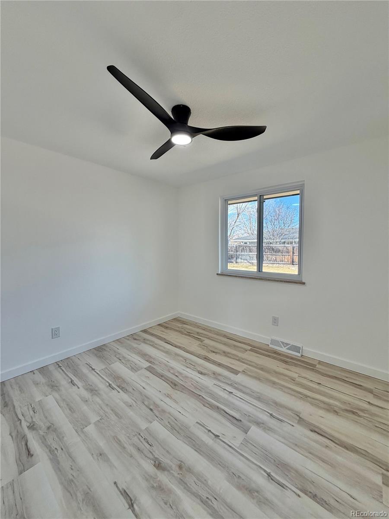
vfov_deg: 102.1
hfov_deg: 85.7
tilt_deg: -3.7
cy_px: 260
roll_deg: +0.2
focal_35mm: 14
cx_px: 194
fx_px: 210
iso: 100
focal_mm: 2.22
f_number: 2.2
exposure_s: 1/121
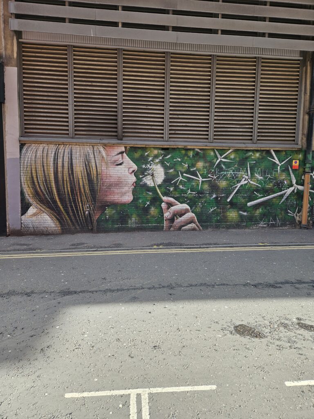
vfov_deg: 73.9
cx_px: 157
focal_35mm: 23
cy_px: 210
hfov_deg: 58.9
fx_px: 278
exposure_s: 1/190
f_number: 1.8
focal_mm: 5.4
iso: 25
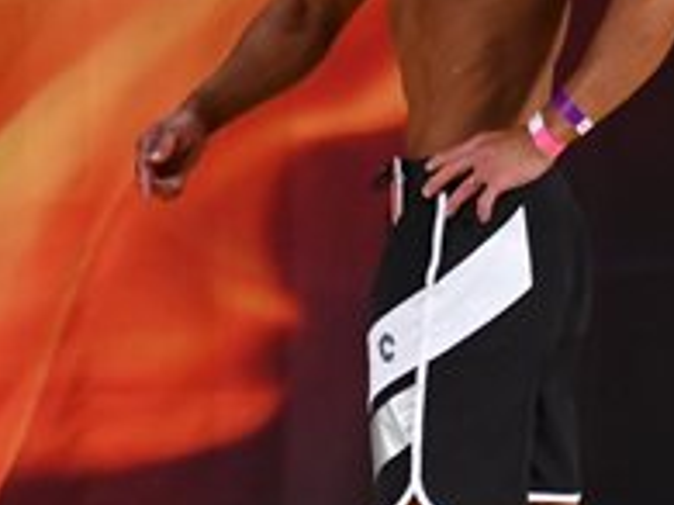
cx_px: -78
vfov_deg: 1.8
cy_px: 218
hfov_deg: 2.4
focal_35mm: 828
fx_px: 16112
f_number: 5.6
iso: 3200
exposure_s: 1/400
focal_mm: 145
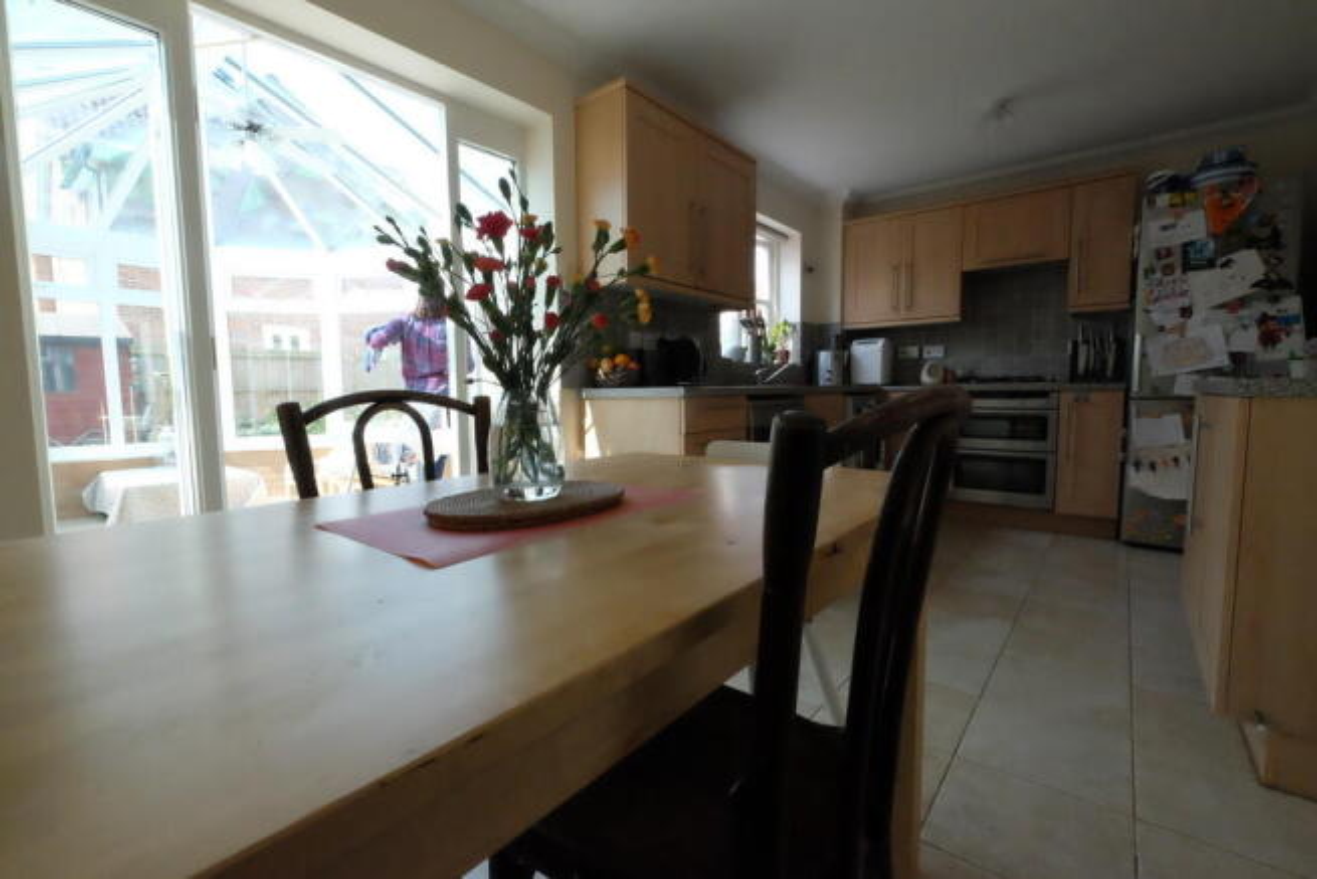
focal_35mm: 15
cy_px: 440
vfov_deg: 77.4
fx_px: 549
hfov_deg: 100.4
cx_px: 658
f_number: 11
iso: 6400
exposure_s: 1/450
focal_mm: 10
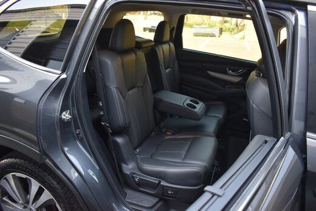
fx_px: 237
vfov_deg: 48.0
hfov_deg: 67.4
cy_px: 106
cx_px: 158
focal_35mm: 27
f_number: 3.5
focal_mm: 18
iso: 800
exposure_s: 1/200
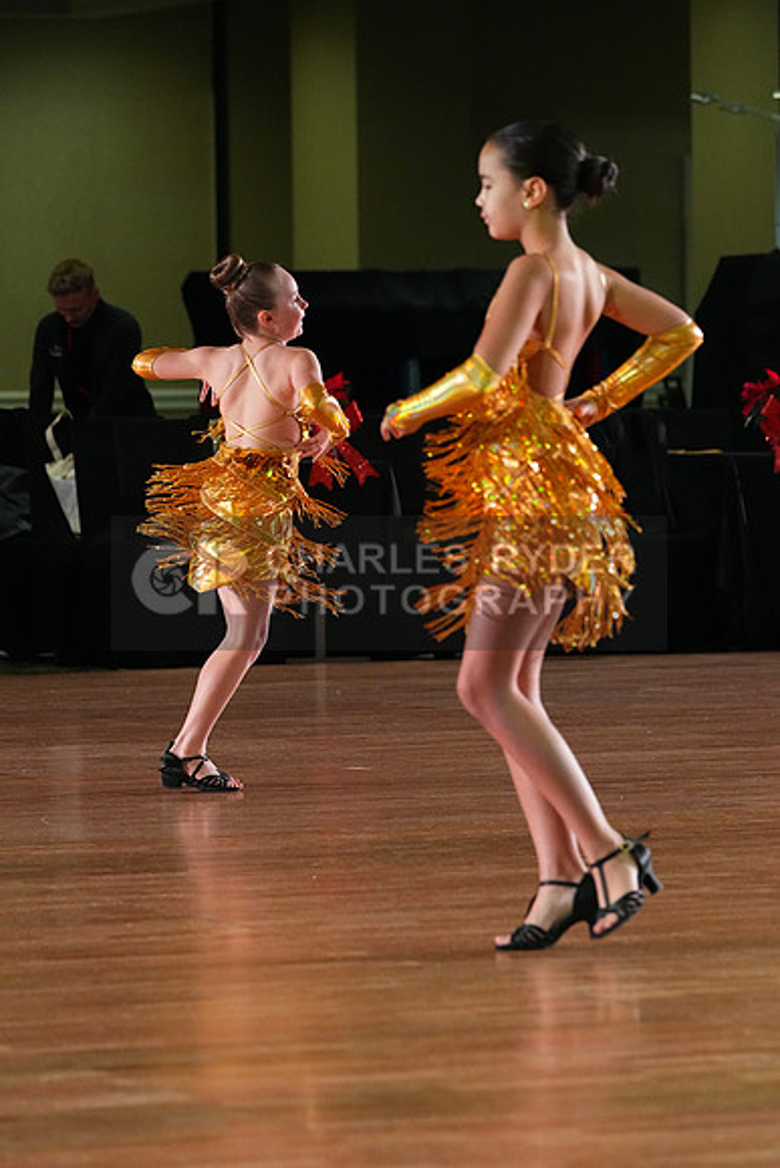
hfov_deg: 6.9
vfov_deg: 10.3
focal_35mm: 200
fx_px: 6496
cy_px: 584
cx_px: 390
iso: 8000
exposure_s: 1/400
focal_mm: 200
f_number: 6.3
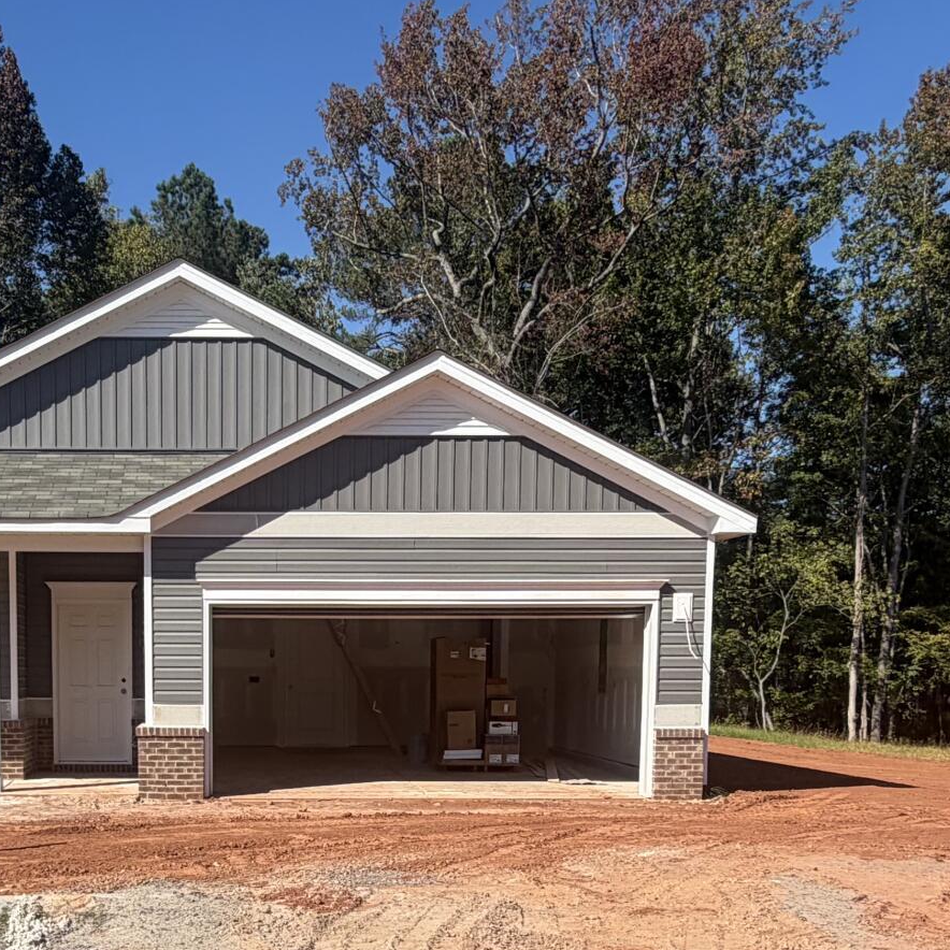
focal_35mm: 42
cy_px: 792
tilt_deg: -5.6
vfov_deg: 38.2
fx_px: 1304
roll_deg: -0.4
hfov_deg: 39.0
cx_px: 243
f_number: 2.2
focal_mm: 2.22
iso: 20
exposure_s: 1/820
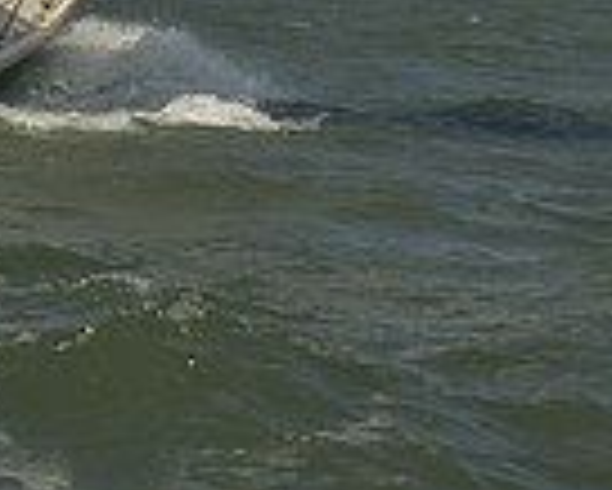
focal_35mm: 280
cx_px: -25
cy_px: -800
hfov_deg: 6.9
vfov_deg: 5.3
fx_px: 5075
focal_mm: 70
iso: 280
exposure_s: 1/1000
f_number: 8
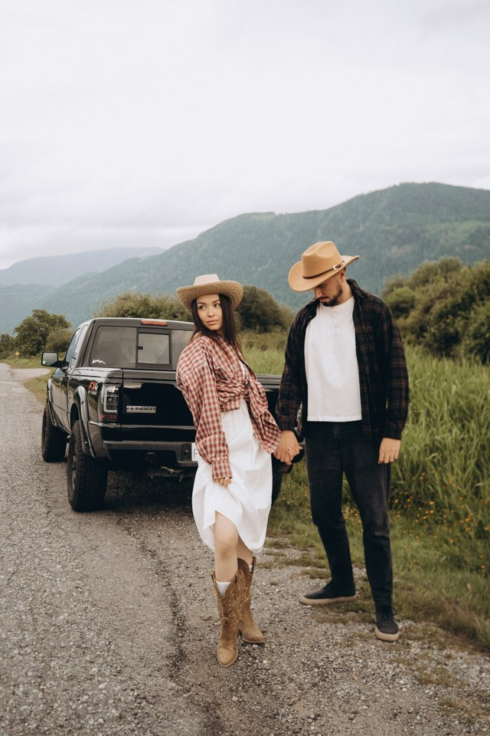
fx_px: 647
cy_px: 368
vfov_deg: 59.2
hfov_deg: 41.5
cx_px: 245
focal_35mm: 32
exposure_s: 1/45
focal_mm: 31.7
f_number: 4
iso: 50
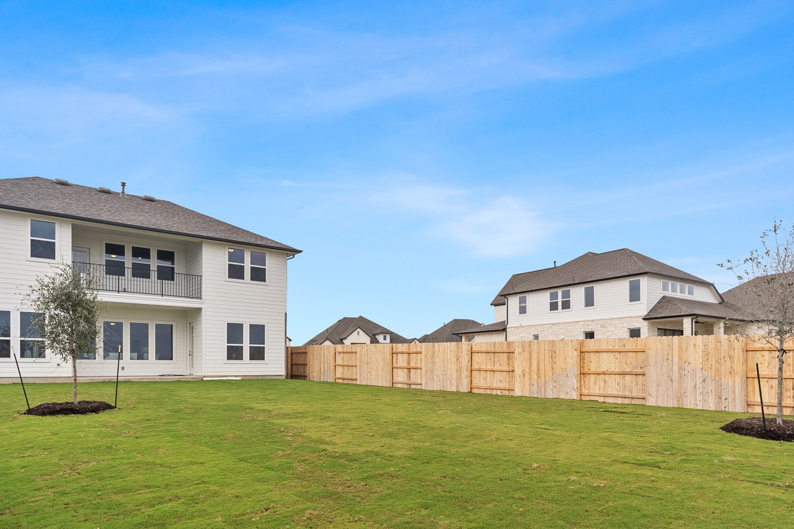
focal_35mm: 24
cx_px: 413
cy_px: 368
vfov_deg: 51.7
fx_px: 529
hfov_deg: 73.7
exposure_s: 1/160
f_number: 8
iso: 400
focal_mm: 16
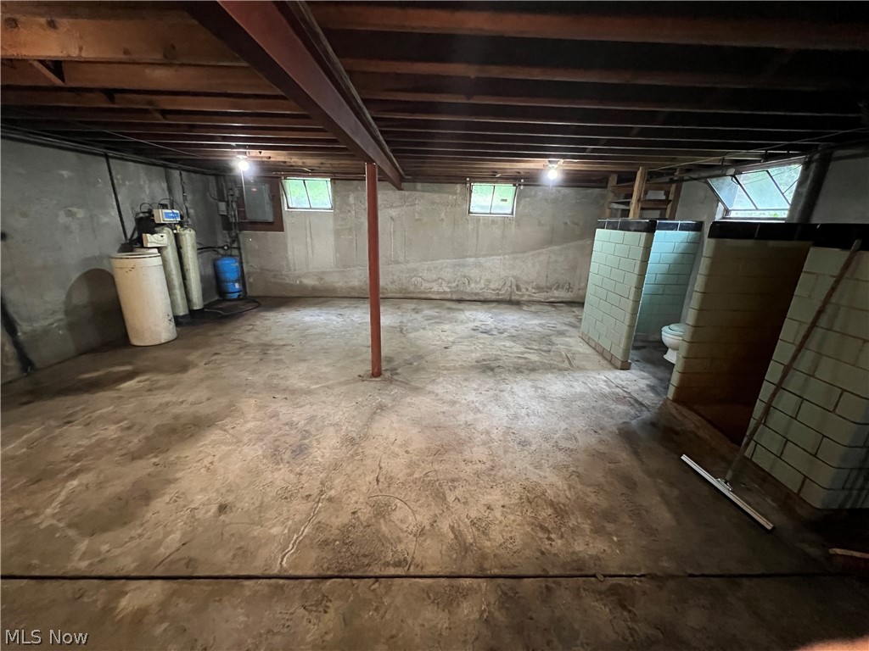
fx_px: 326
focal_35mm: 13
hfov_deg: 106.2
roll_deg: -1.7
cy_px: 326
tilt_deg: -19.5
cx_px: 434
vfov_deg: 89.9
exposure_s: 1/40
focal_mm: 1.57
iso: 1000
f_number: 1.8
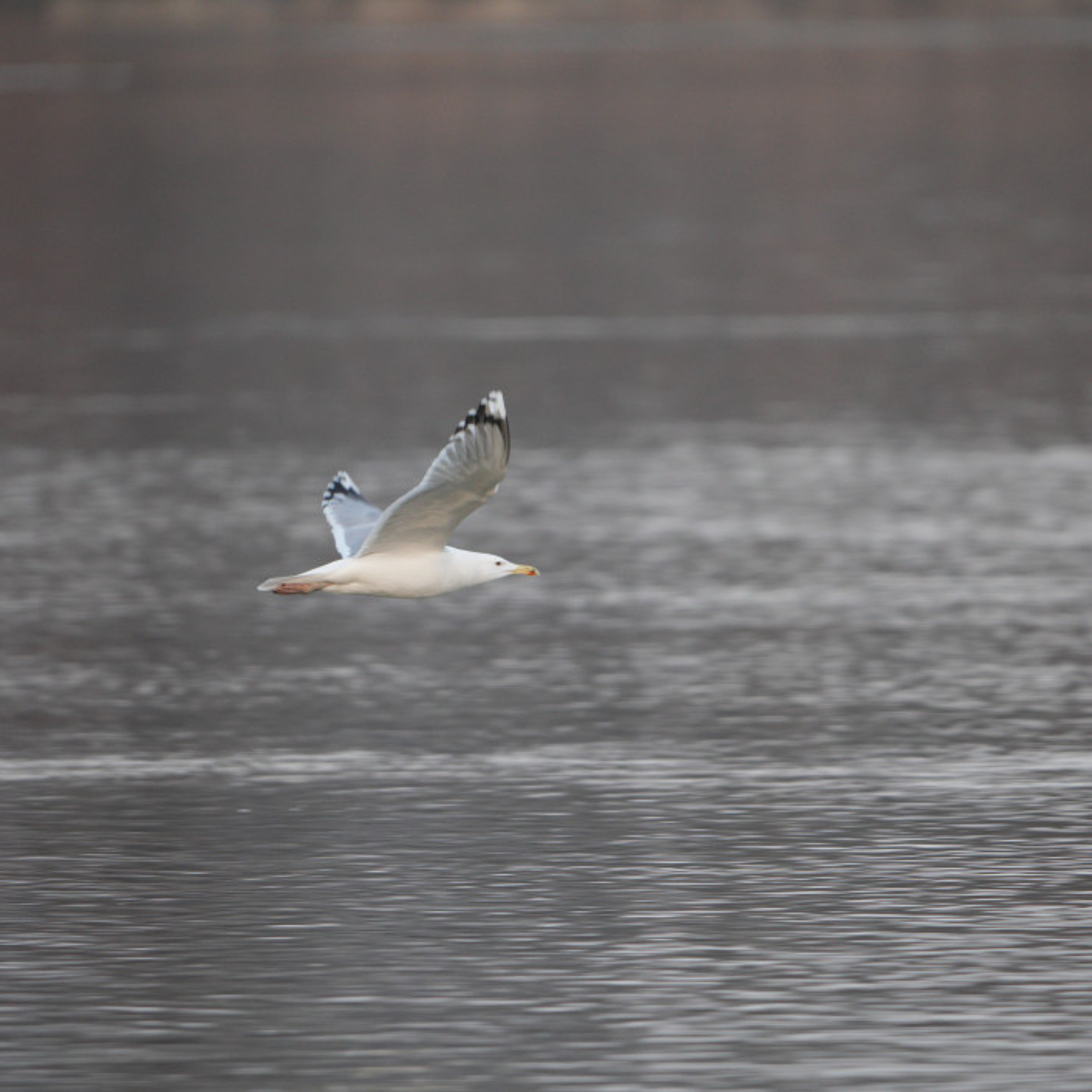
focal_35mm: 1023
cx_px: 527
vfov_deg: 1.7
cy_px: 546
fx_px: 36511
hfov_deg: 1.7
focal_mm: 800
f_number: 8
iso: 2000
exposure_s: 1/500
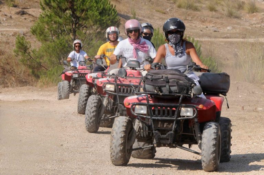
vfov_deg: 10.1
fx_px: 989
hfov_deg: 15.2
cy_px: 88
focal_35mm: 135
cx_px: 132
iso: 400
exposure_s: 1/500
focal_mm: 90
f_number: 11
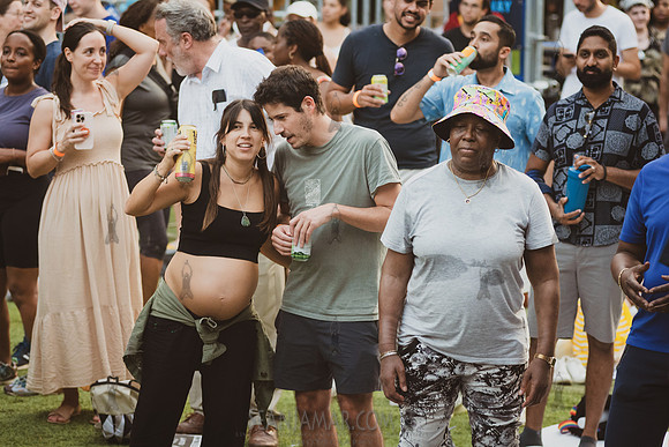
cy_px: 224
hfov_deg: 13.4
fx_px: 2845
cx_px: 289
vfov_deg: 9.0
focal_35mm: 153
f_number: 4
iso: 2000
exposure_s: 1/400
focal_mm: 125
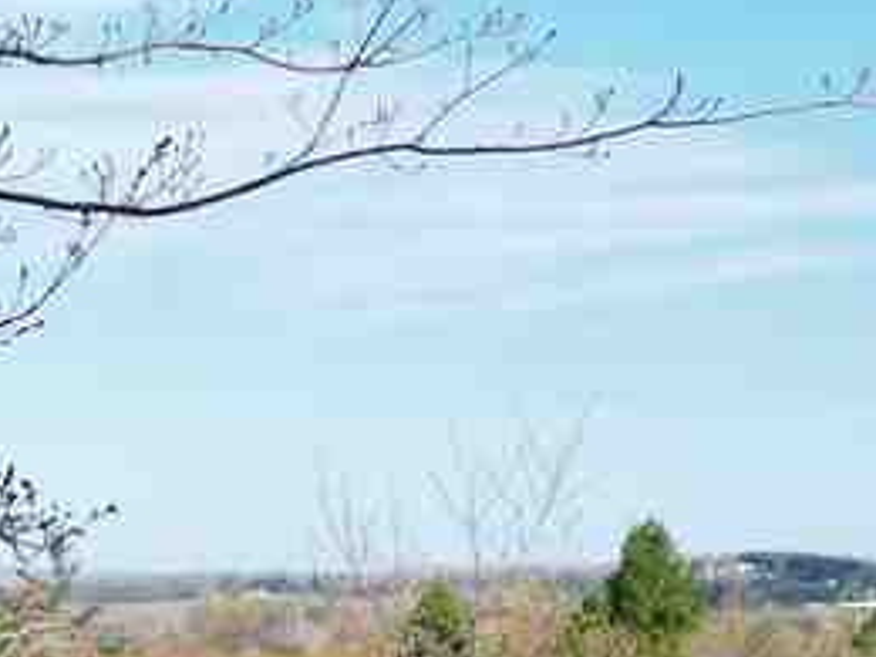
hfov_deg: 16.3
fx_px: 2986
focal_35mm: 118
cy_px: 580
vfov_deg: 12.5
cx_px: -10
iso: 130
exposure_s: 1/2000
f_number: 1.7
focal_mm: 6.72
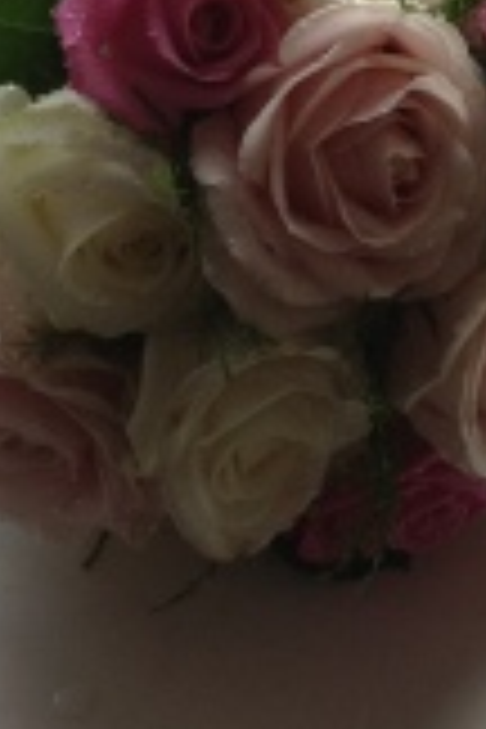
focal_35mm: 115
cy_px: 256
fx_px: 2329
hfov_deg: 11.9
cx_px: 400
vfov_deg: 17.8
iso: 80
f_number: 2.4
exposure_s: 1/200
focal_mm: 4.28
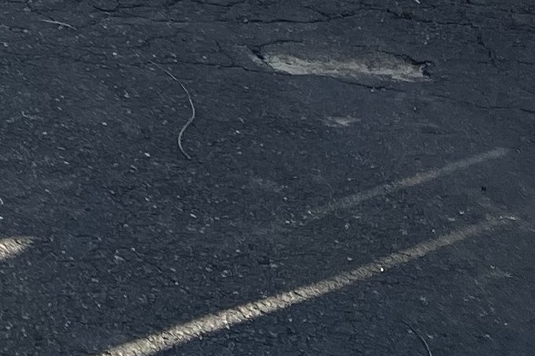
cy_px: -681
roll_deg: +1.6
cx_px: -848
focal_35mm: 155
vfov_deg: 7.8
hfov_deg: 10.8
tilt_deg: -6.8
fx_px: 2303
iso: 50
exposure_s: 1/1779
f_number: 1.5
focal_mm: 5.7
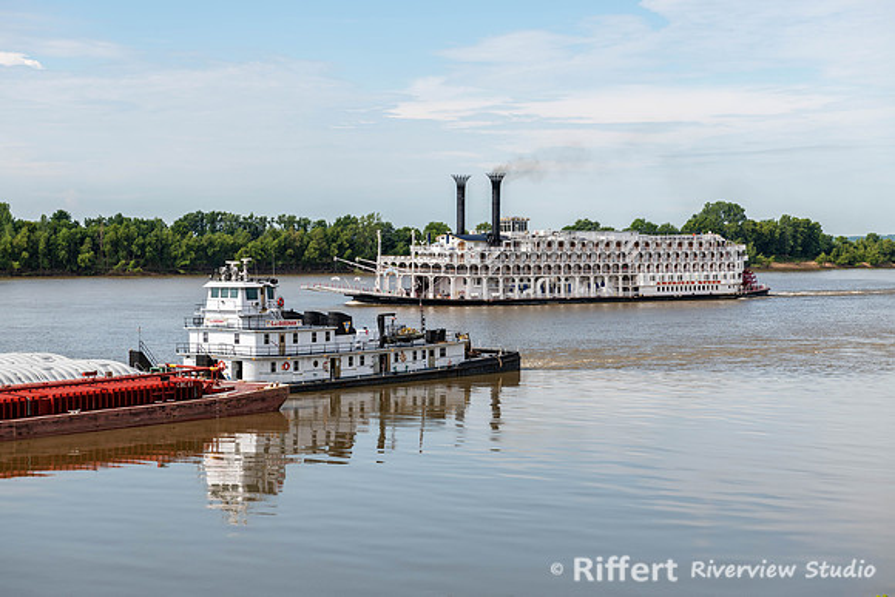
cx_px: 448
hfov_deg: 28.1
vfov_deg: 19.0
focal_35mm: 72
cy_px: 298
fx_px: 1789
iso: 64
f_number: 8
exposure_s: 1/160
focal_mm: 70
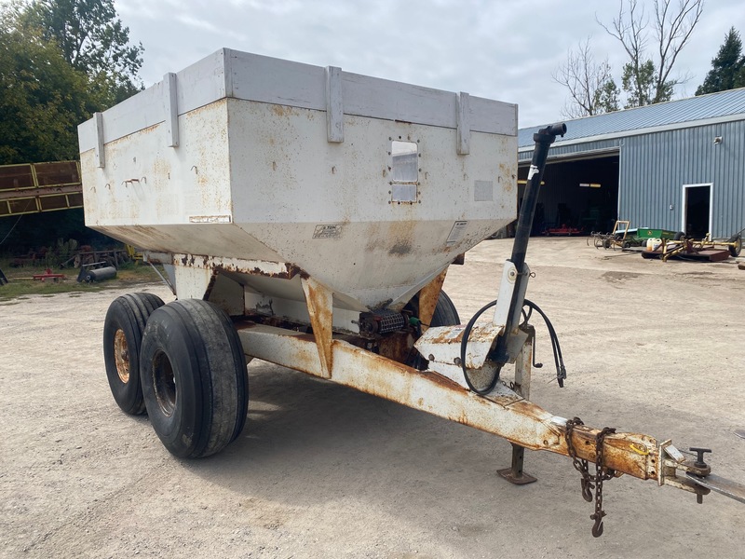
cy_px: 280
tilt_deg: -4.2
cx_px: 372
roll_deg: -0.3
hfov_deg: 67.3
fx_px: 560
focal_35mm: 26
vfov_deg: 53.1
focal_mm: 4.25
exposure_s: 1/3731
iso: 32
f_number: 1.8
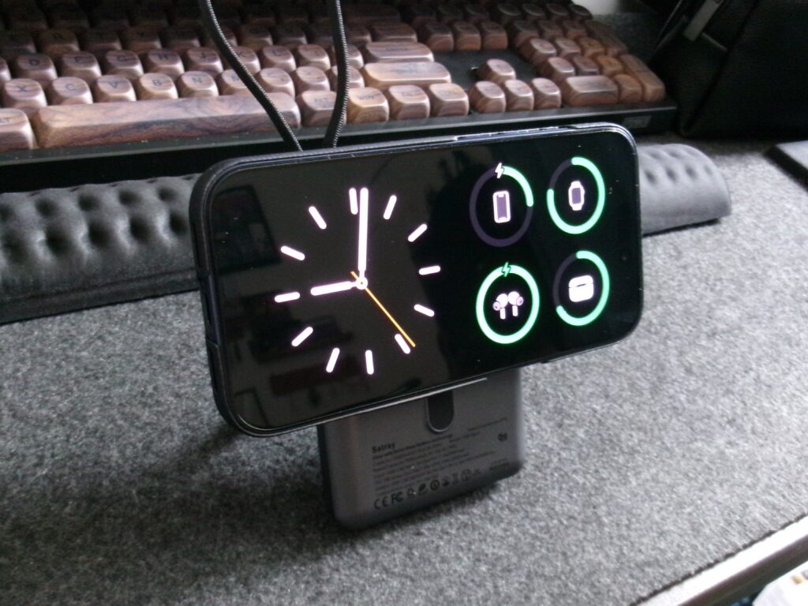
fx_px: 1004
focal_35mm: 43
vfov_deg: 33.6
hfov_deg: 43.9
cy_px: 303
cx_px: 404
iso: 800
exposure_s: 1/5
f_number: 4.7
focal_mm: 7.8
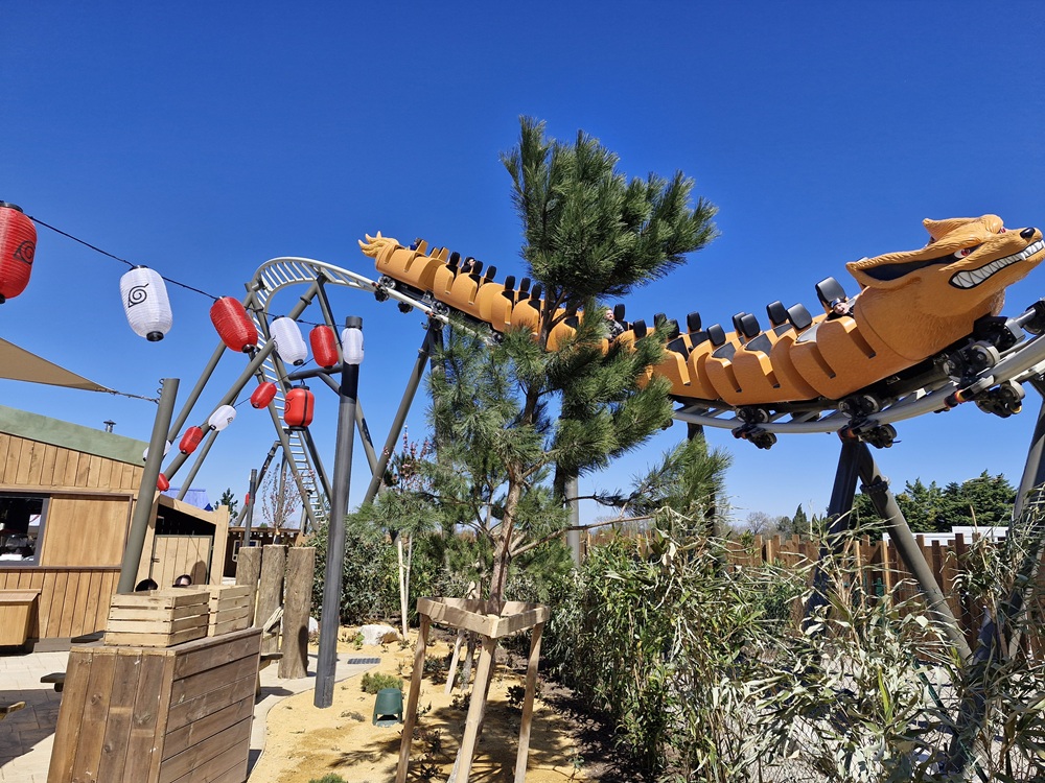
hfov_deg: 73.9
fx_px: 694
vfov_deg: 58.9
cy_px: 392
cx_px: 522
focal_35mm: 23
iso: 50
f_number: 1.8
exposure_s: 1/1764
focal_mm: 5.54
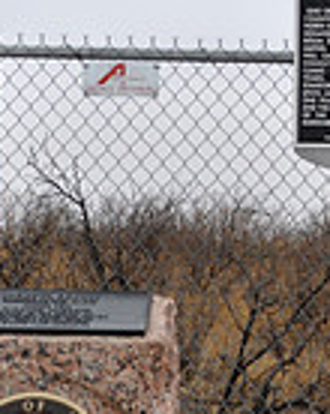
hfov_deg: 8.1
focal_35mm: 189
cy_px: 232
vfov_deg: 10.2
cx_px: 261
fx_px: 2313
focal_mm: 32
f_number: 5.6
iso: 360
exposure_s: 1/125
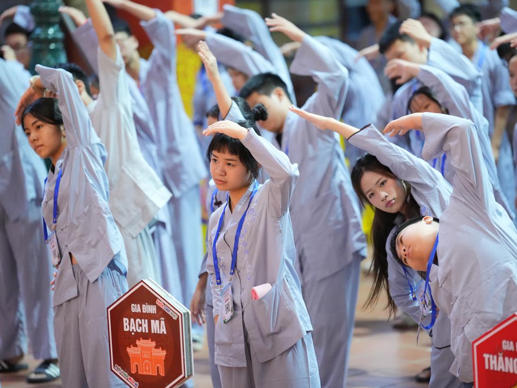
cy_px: 193
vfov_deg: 8.6
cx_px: 257
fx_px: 2569
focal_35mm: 172
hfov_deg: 11.5
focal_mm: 158
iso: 8000
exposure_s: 1/160
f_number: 2.8
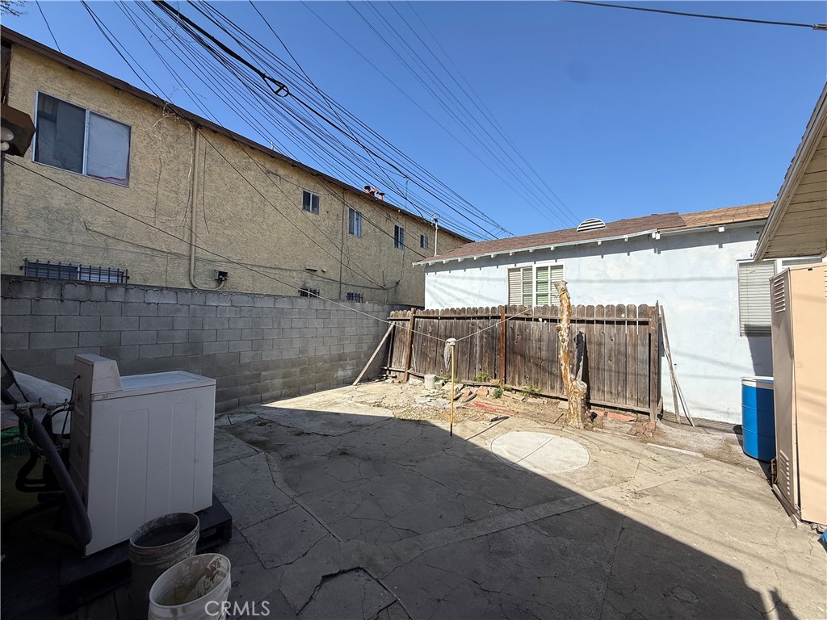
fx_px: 334
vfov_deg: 85.7
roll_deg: -1.1
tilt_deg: +2.5
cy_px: 310
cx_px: 414
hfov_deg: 102.1
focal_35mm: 14
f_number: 2.2
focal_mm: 2.22
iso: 50
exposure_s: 1/1698
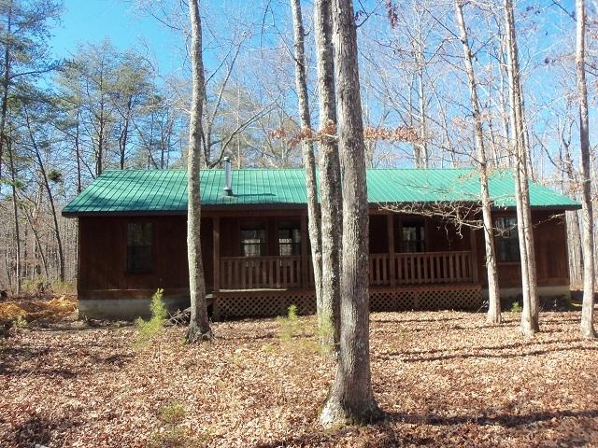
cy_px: 224
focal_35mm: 29
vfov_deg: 48.2
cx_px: 299
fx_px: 501
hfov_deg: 61.7
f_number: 3.4
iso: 80
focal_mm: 5.2
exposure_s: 1/250
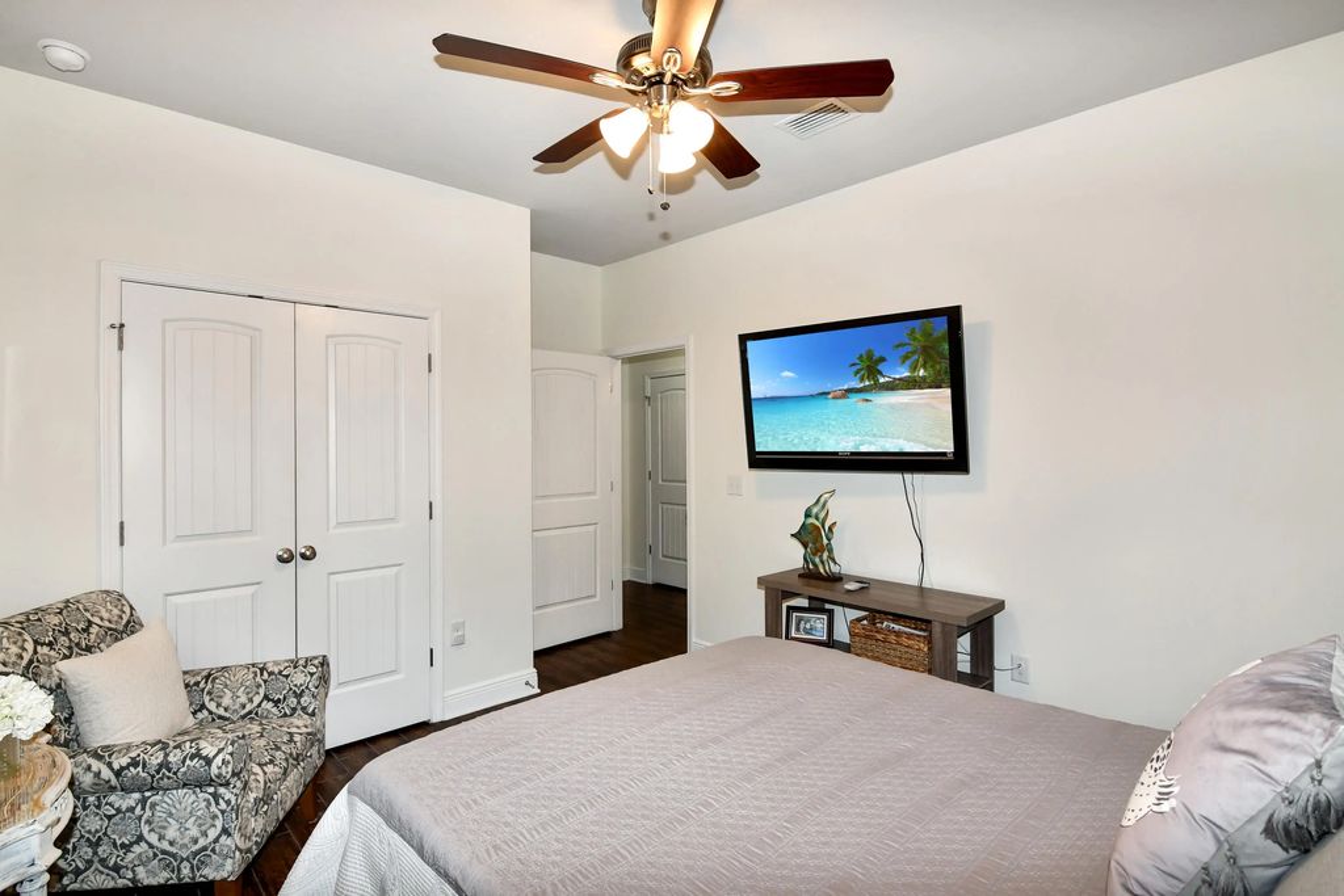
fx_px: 597
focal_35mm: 16
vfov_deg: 73.8
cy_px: 448
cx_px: 672
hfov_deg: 96.7
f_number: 7.1
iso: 1000
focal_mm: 11
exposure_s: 1/60
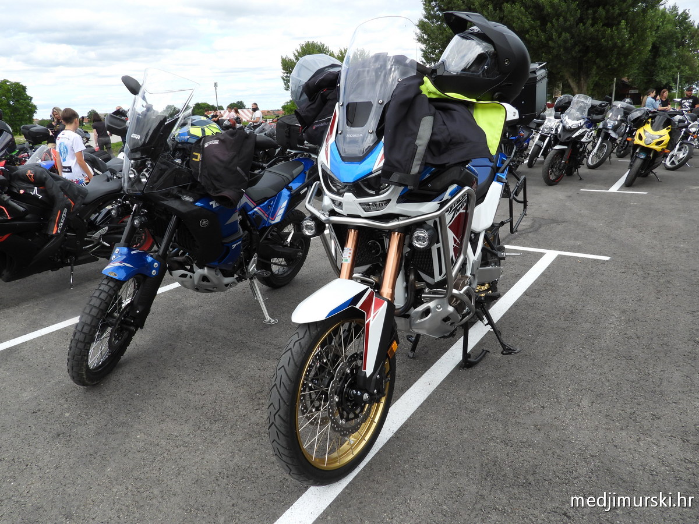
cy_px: 262
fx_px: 485
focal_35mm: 24
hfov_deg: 71.6
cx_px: 350
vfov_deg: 56.8
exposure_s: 1/1000
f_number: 2.8
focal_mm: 4.3
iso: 100
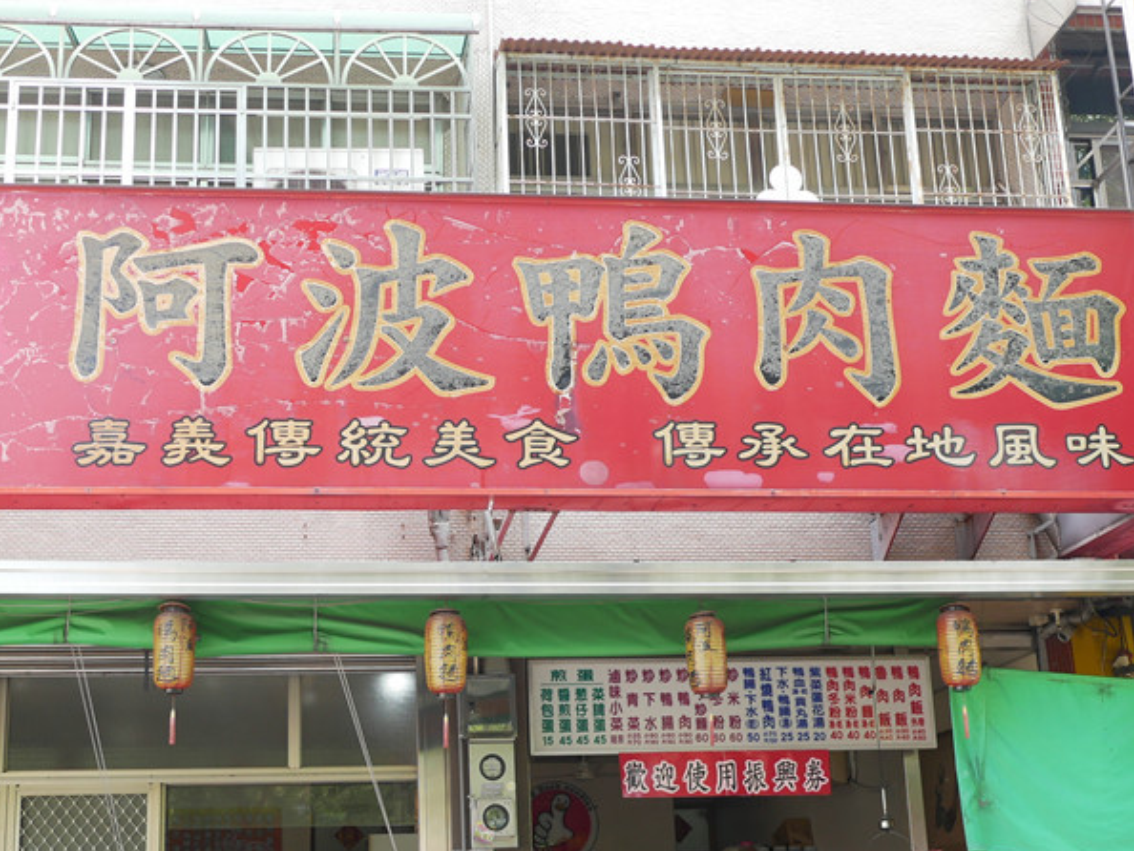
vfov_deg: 30.2
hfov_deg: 39.5
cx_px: 456
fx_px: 1573
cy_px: 528
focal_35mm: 48
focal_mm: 15
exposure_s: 1/250
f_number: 2.5
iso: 200
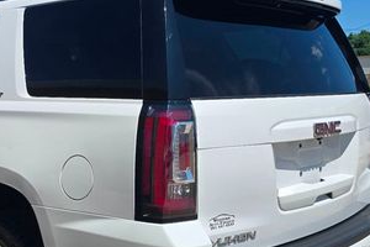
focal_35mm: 51
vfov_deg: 26.5
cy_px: 117
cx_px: 94
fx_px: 524
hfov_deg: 37.9
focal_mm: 6.3
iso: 12
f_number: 1.7
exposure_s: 1/1114
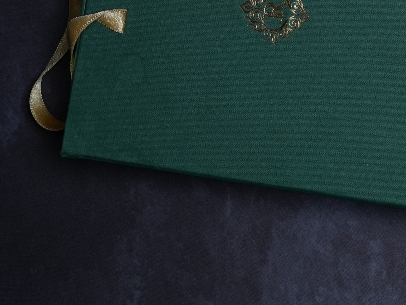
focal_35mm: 153
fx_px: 1795
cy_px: -99
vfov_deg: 9.5
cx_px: 760
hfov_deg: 11.8
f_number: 5
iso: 320
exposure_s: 1/100
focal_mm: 35
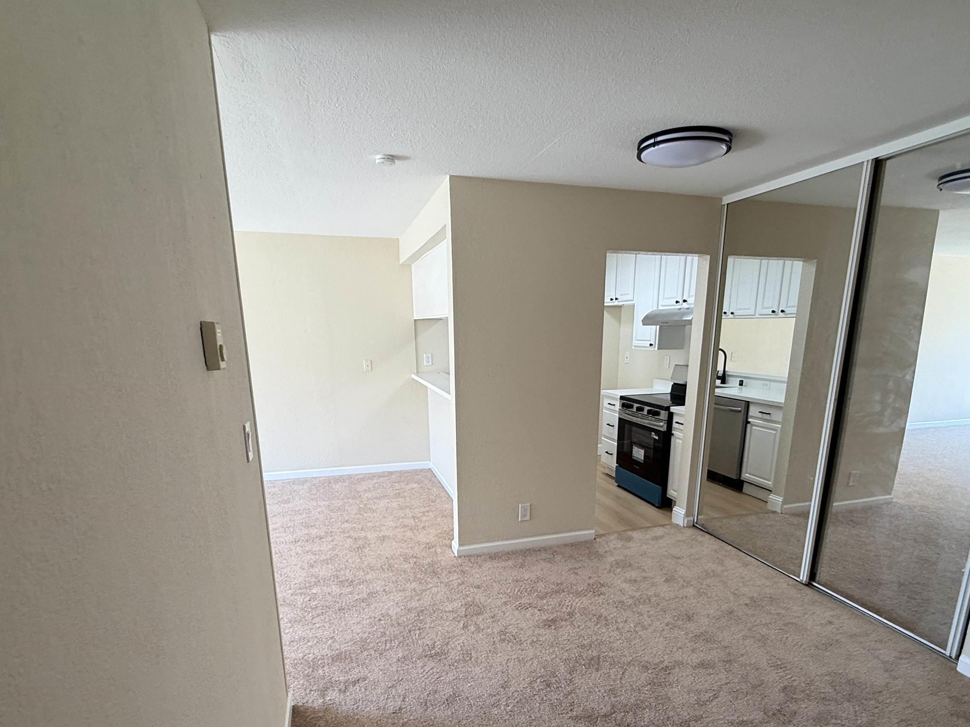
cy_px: 467
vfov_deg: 67.3
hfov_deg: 84.6
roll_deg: -2.2
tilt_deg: -14.6
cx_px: 502
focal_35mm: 19
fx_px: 532
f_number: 2.2
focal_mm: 2.22
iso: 100
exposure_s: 1/99
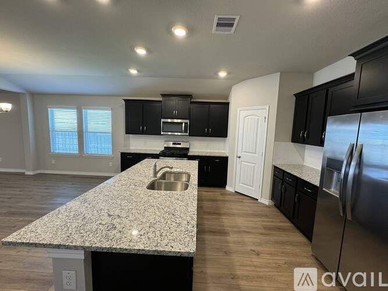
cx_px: 194
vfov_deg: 85.7
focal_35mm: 14
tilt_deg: -6.1
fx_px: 157
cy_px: 146
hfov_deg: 102.1
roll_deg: -1.7
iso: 160
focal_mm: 2.22
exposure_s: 1/60
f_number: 2.2
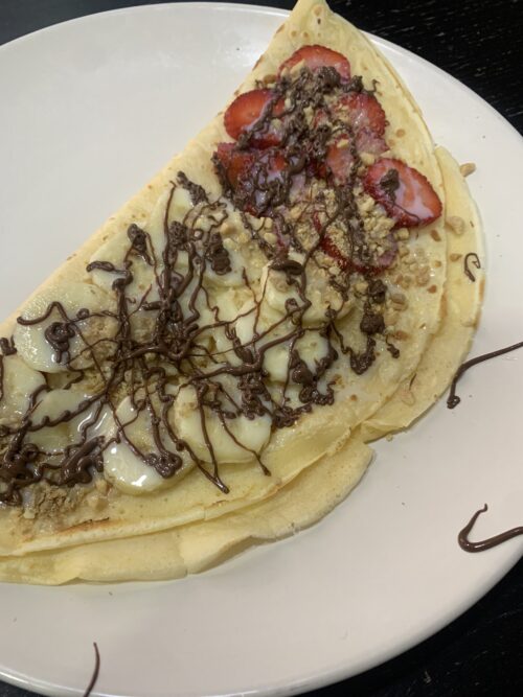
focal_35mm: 26
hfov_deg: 53.0
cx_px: 262
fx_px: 524
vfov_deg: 67.3
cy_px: 348
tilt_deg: -61.2
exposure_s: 1/50
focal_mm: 4.25
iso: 320
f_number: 1.8
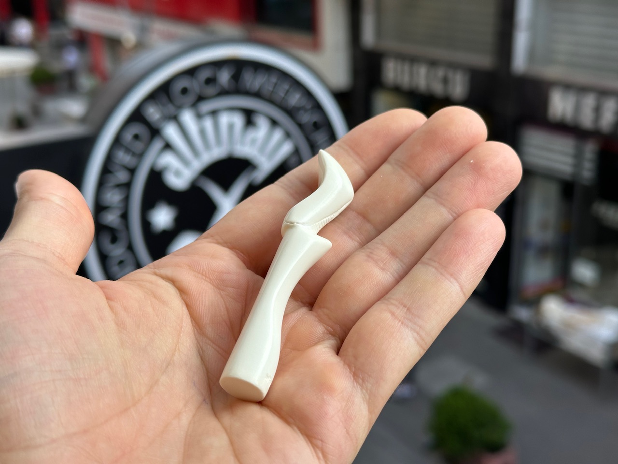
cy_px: 232
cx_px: 309
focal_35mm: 48
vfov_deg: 30.3
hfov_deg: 39.7
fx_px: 857
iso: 64
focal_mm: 6.86
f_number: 1.78
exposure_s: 1/734
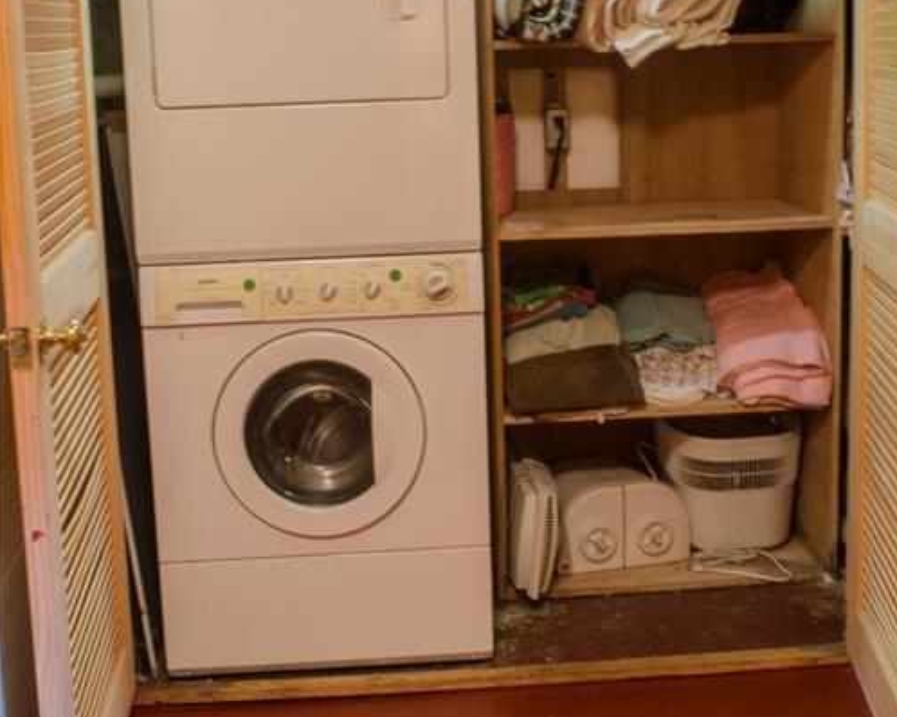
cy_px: 268
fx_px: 1380
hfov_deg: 36.0
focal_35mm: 52
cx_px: 454
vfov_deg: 29.0
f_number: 22
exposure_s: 10
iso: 200
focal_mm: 24
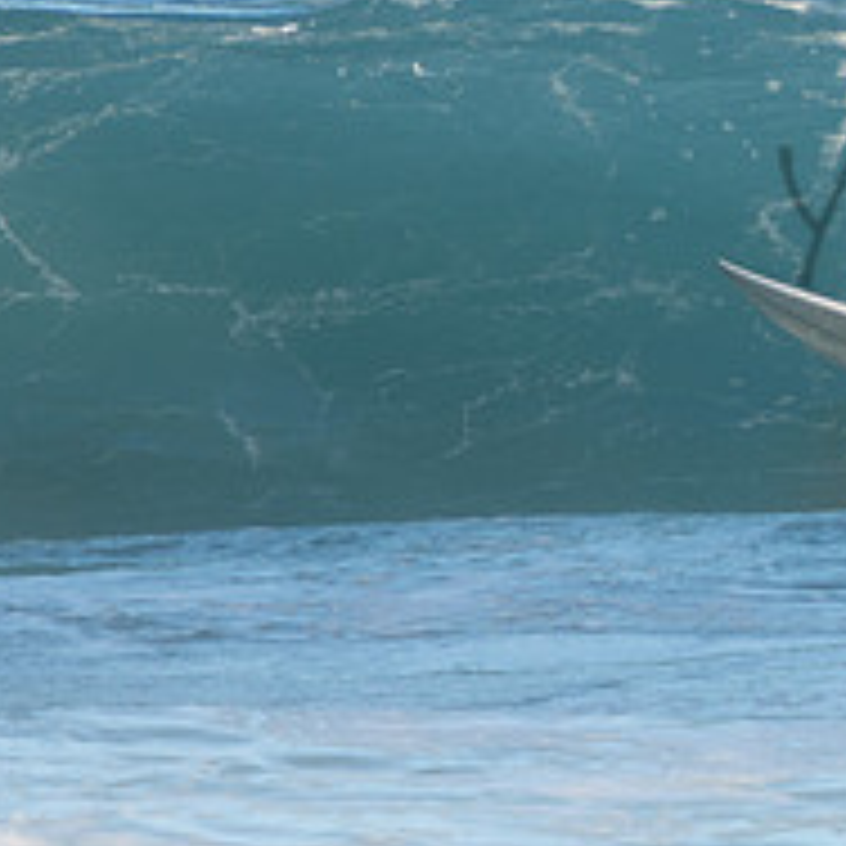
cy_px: 178
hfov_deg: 1.4
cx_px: 1242
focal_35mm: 1261
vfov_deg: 1.4
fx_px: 34867
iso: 360
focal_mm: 320
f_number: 5.6
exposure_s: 1/640
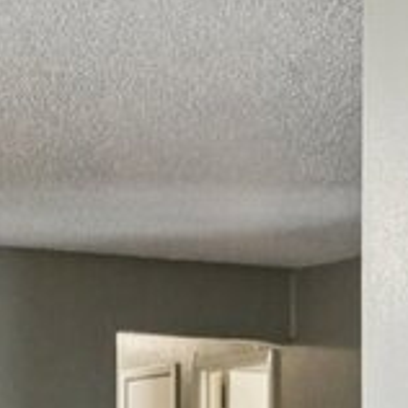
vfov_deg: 11.5
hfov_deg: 11.8
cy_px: 542
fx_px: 1974
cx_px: 98
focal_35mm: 148
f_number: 8
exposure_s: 1/20
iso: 2000
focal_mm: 17
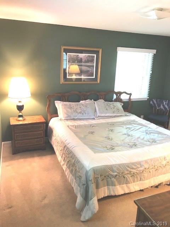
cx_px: 85
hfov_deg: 49.7
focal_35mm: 28
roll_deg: -2.0
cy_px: 114
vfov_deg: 63.4
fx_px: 183
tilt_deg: -14.2
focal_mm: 3.99
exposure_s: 1/15
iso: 100
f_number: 1.8
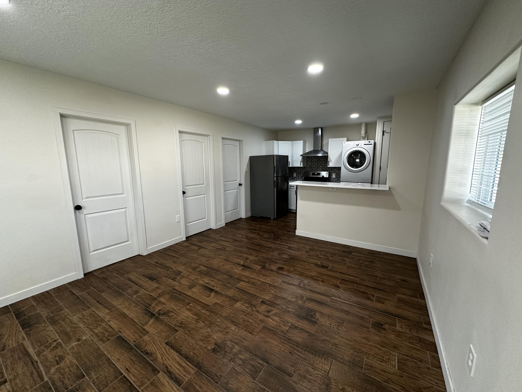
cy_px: 196
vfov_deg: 85.7
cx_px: 261
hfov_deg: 102.1
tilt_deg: -8.5
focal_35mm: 14
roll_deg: -0.2
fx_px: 211
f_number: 2.2
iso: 250
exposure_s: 1/120
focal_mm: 2.22
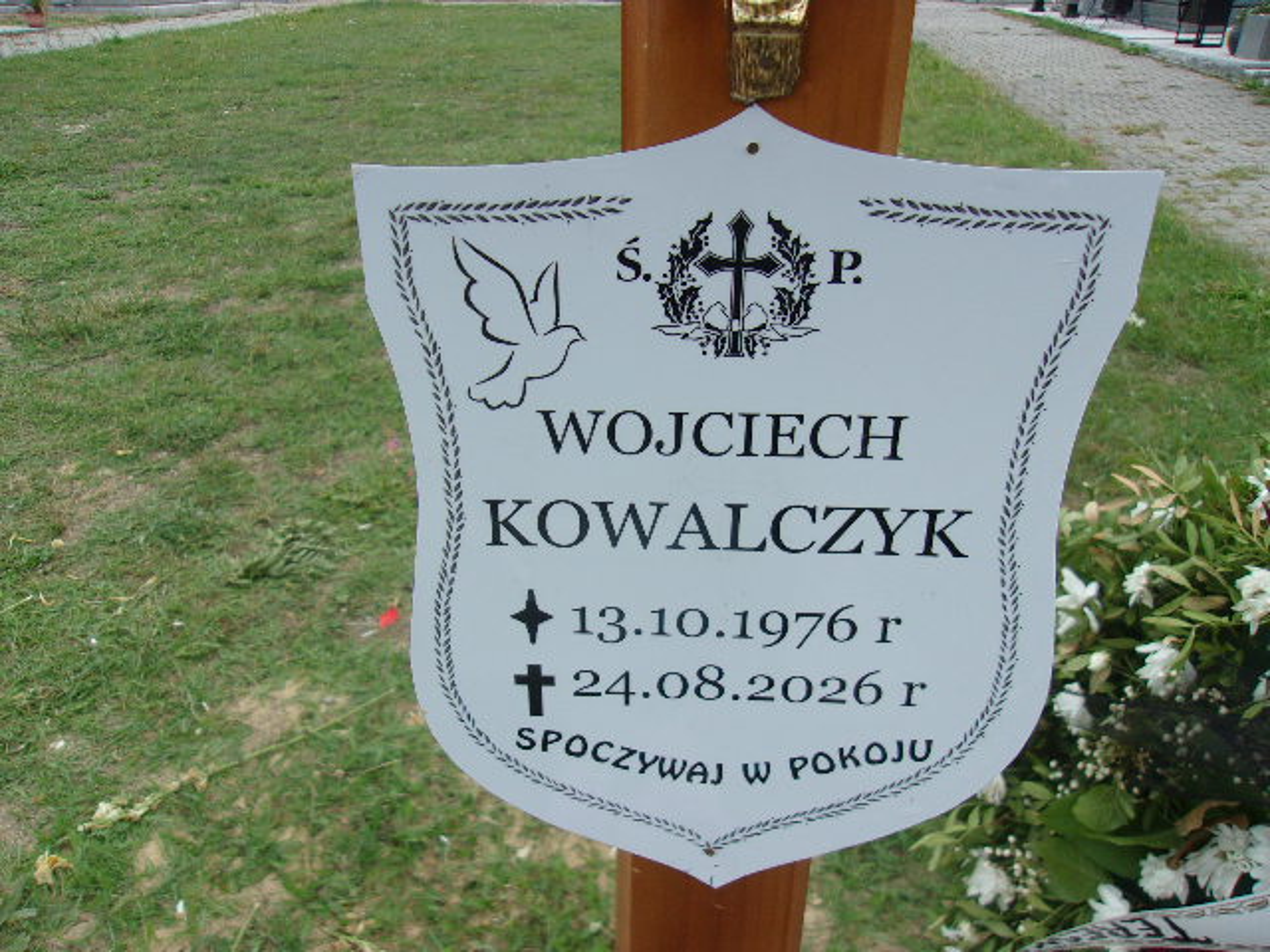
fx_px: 991
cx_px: 635
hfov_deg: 65.3
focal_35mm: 27
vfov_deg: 51.4
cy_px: 476
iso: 80
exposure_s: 1/400
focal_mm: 4.9
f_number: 3
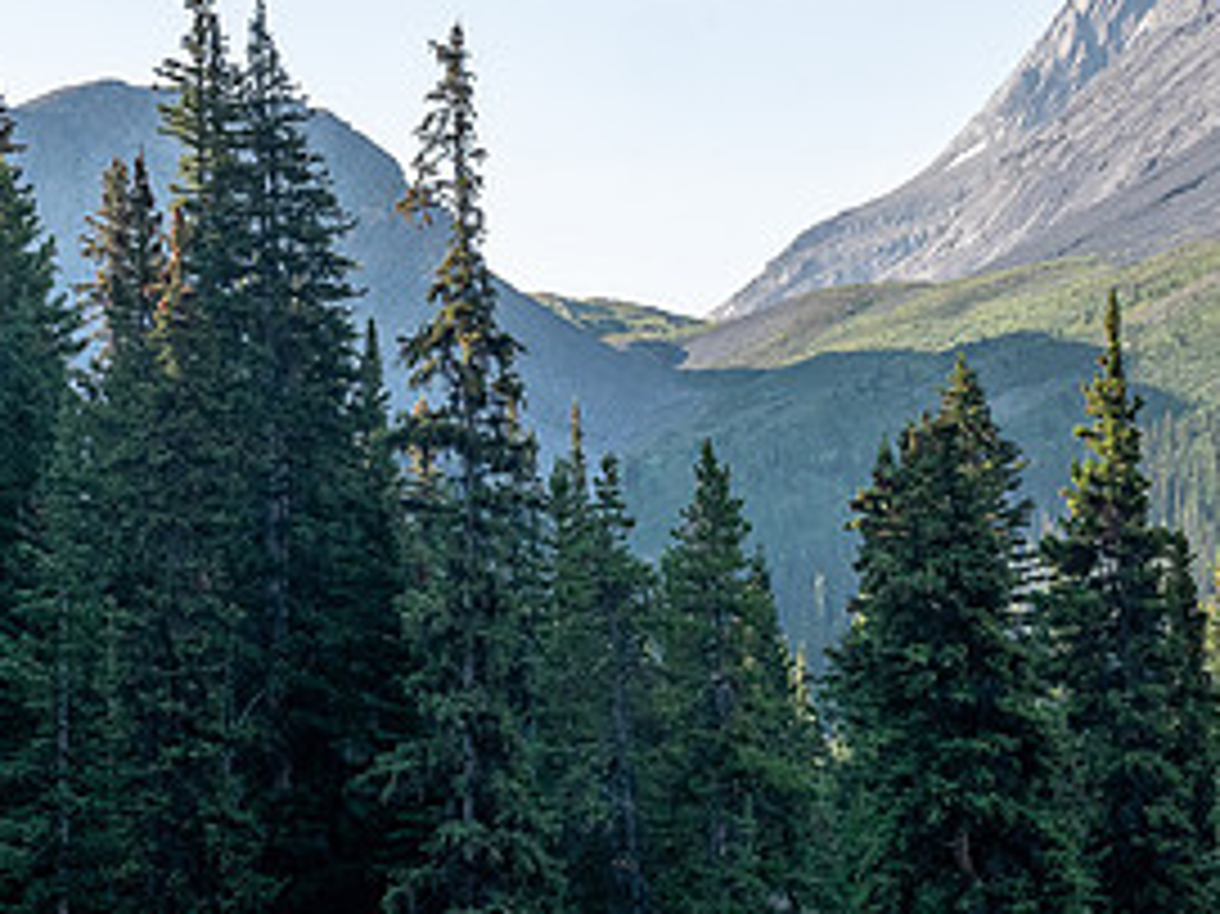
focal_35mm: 107
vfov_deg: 13.8
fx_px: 3769
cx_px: 734
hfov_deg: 18.4
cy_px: 263
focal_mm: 25
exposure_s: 1/250
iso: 200
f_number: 8
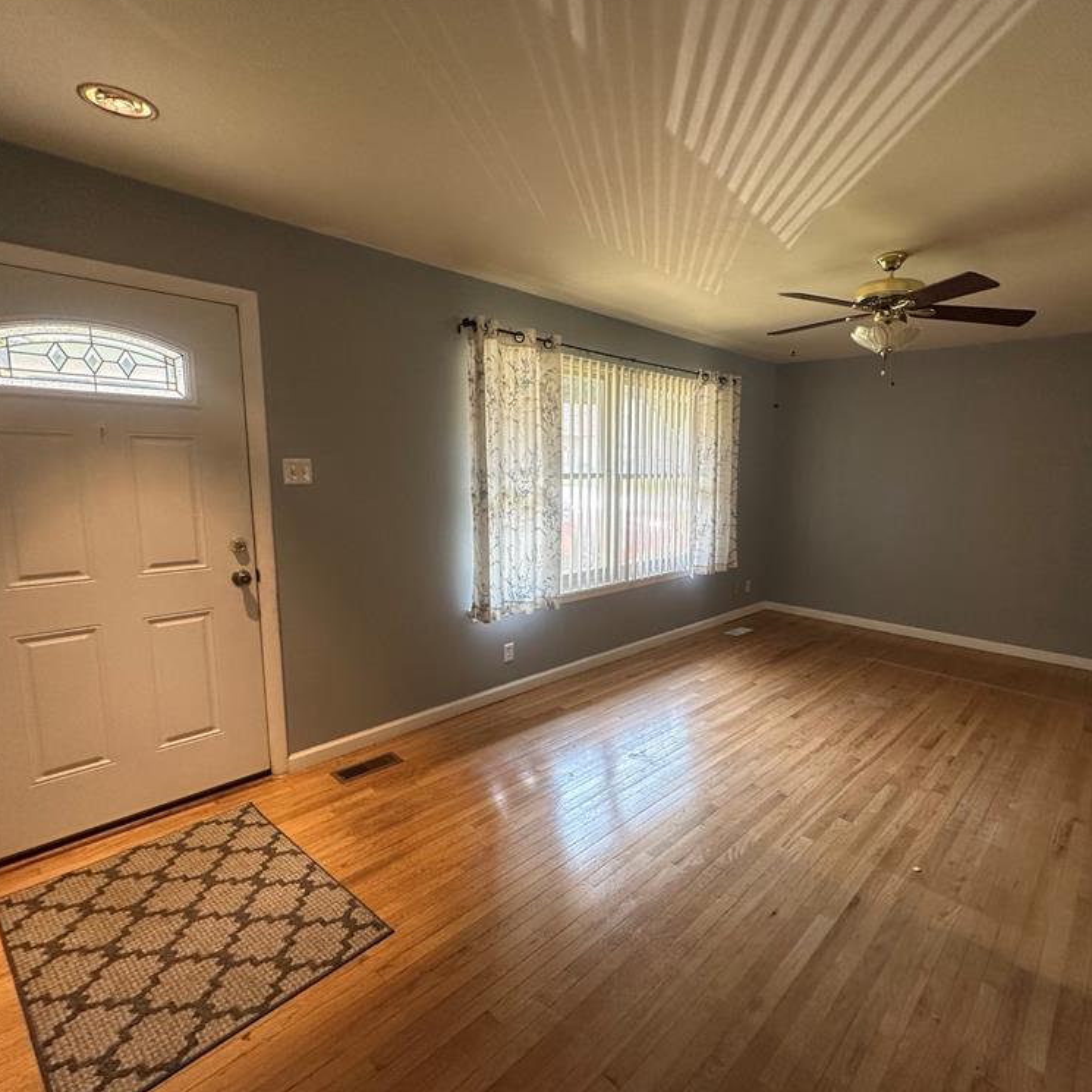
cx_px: 648
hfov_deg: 83.1
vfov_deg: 84.0
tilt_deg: -6.8
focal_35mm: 17
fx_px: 607
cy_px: 541
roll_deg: -1.2
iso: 200
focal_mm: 2.22
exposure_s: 1/120
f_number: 2.2
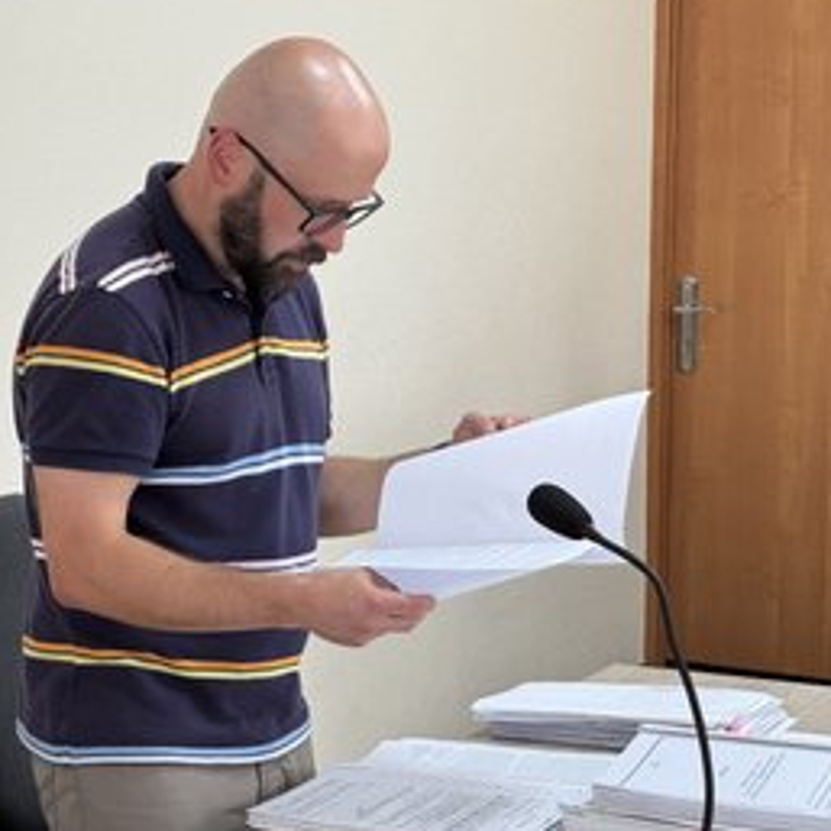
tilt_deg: -7.1
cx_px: 427
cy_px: 437
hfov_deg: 16.4
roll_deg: -0.4
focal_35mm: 106
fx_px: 2879
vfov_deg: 16.4
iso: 250
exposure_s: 1/100
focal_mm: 9
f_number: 2.8
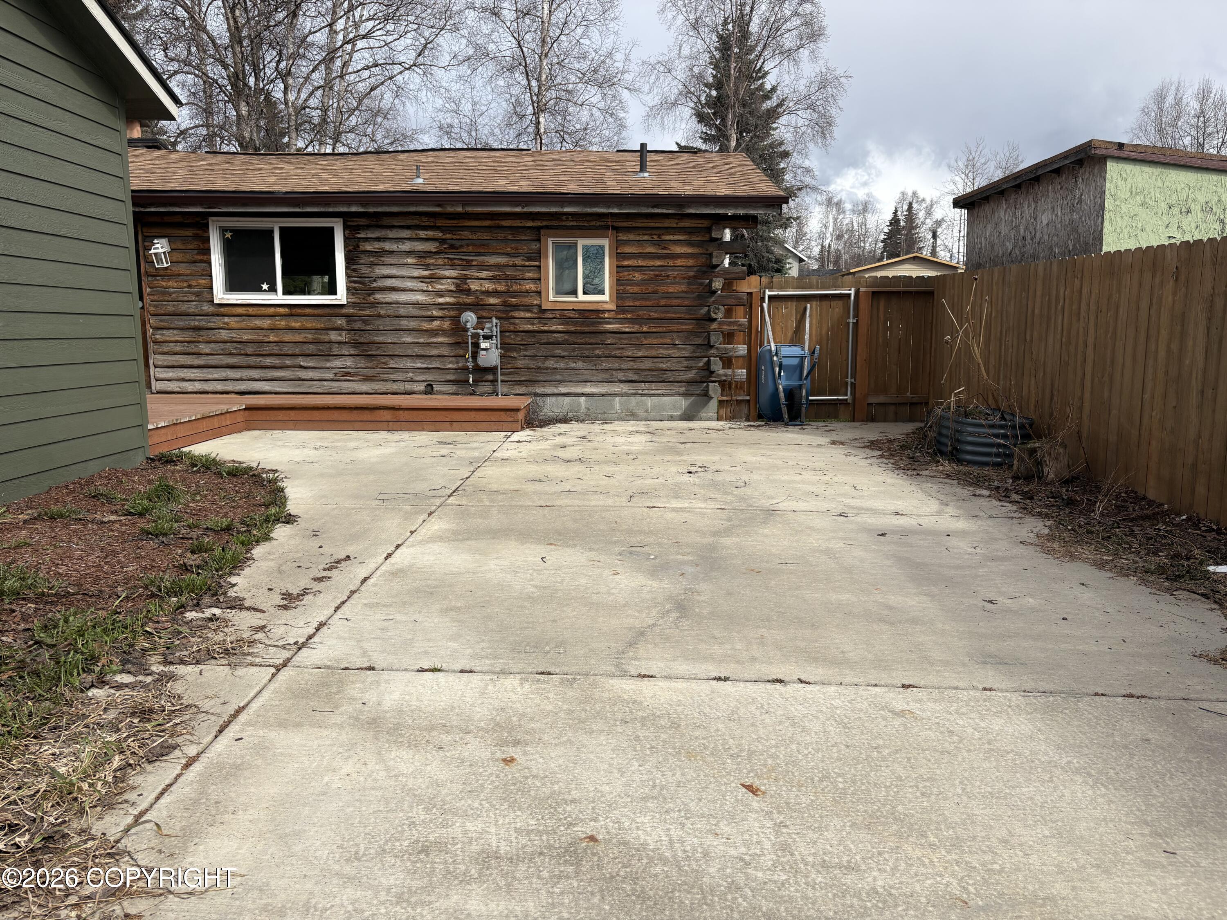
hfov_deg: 67.3
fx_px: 922
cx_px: 614
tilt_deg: -8.8
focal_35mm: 26
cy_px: 460
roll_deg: +0.2
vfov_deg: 53.1
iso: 50
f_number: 1.6
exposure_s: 1/3125
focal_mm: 5.96
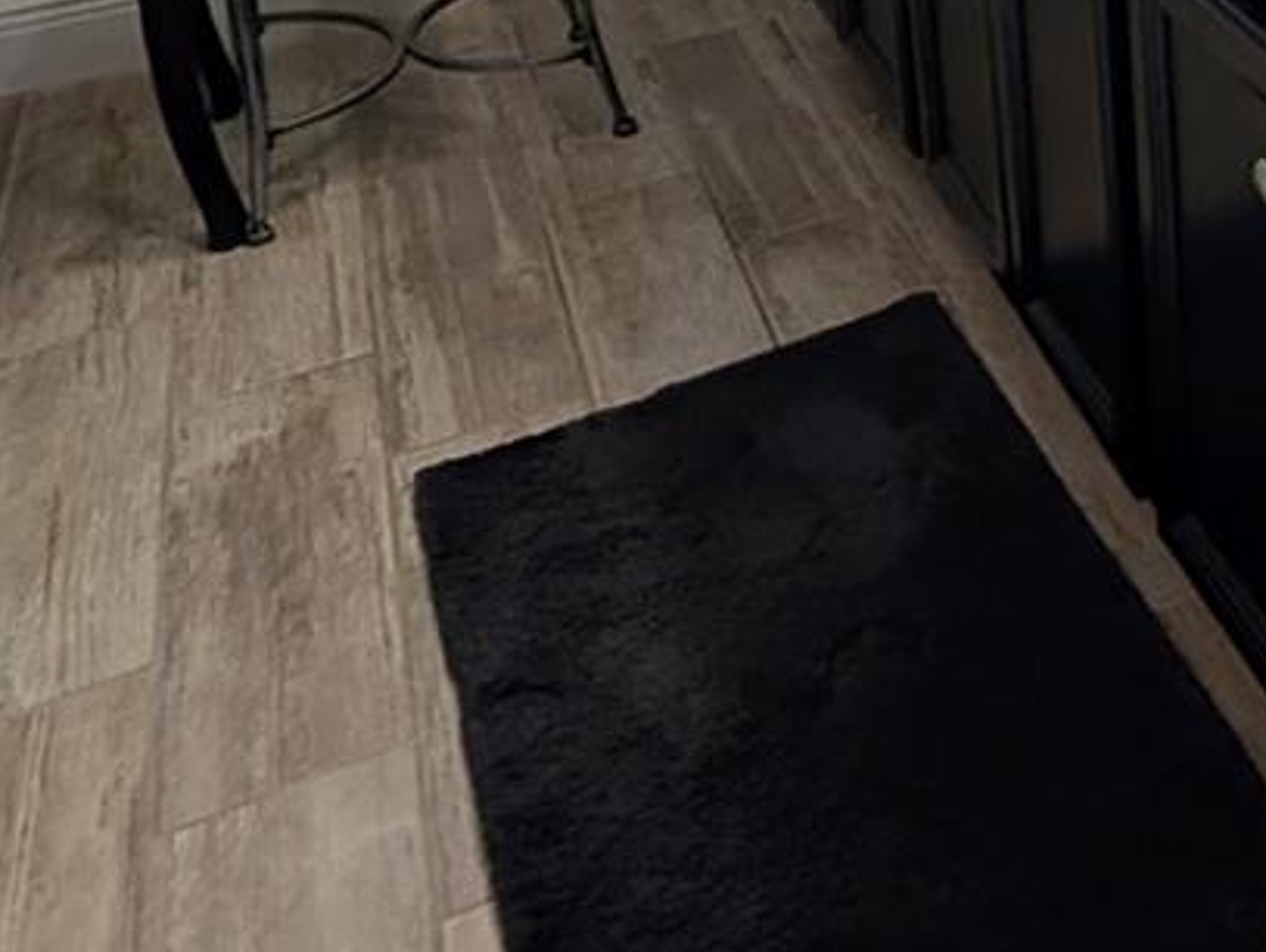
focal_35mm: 47
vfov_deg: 25.7
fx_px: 1720
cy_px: -339
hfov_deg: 33.0
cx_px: 1524
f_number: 1.7
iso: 46
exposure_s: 1/164
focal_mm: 2.02
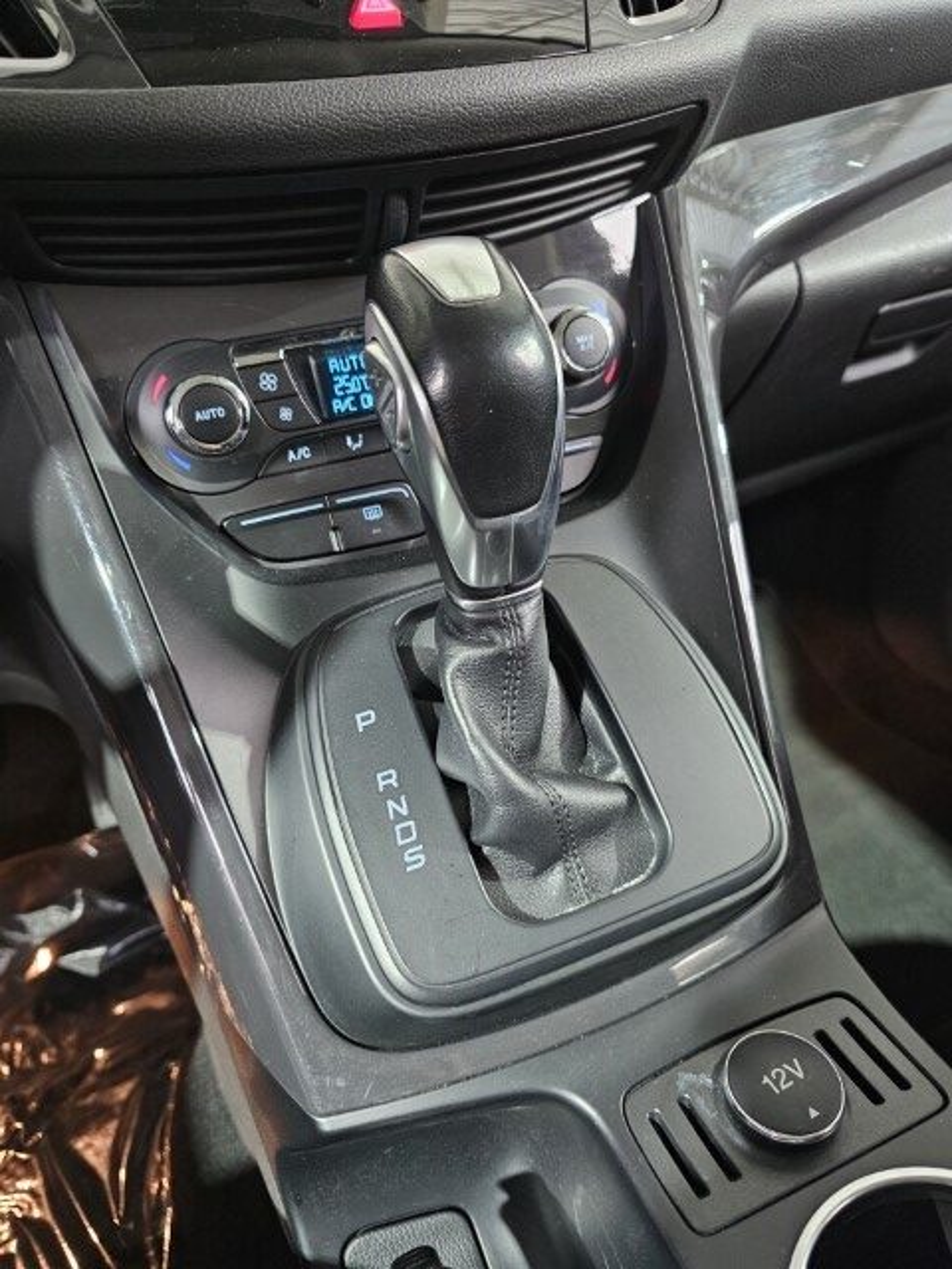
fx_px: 843
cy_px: 634
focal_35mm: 23
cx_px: 476
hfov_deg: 58.9
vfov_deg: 73.9
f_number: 1.7
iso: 1000
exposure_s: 1/34
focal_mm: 6.3
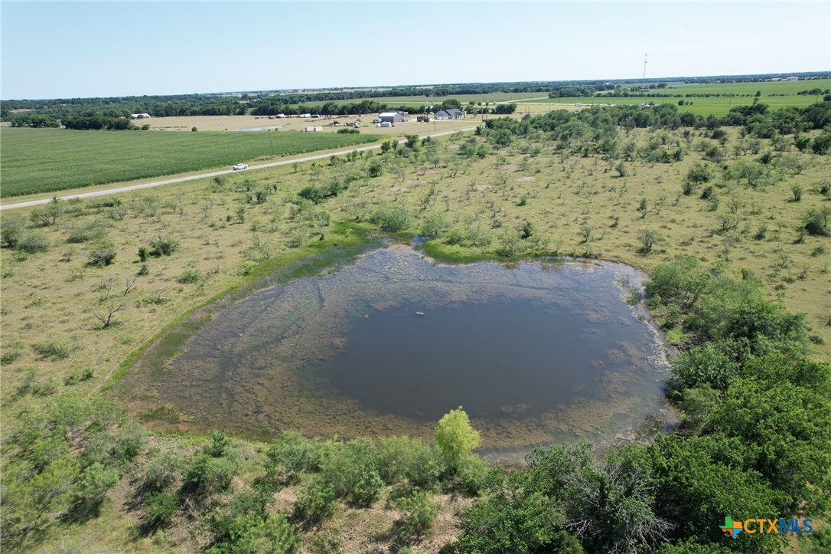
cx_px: 416
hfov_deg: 78.6
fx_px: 508
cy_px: 277
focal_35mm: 22
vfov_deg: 57.2
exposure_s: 1/1250
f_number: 2.8
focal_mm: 8.38
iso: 140
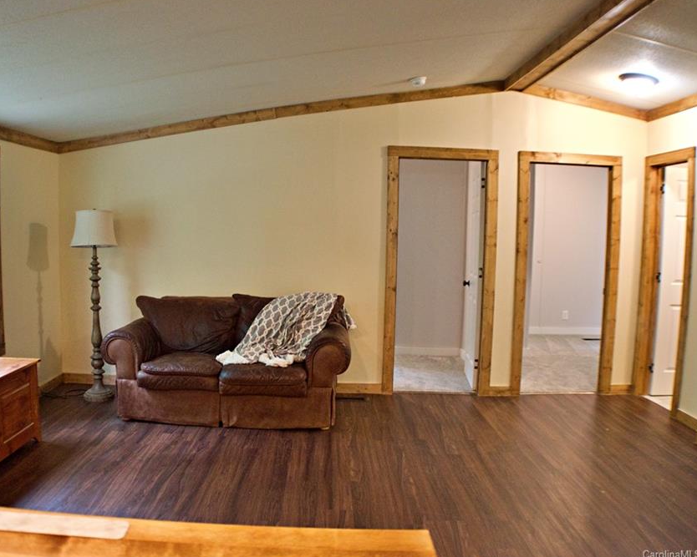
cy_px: 278
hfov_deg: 47.8
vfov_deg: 39.2
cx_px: 305
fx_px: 784
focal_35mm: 38
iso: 2500
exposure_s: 1/60
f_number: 3.5
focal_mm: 22
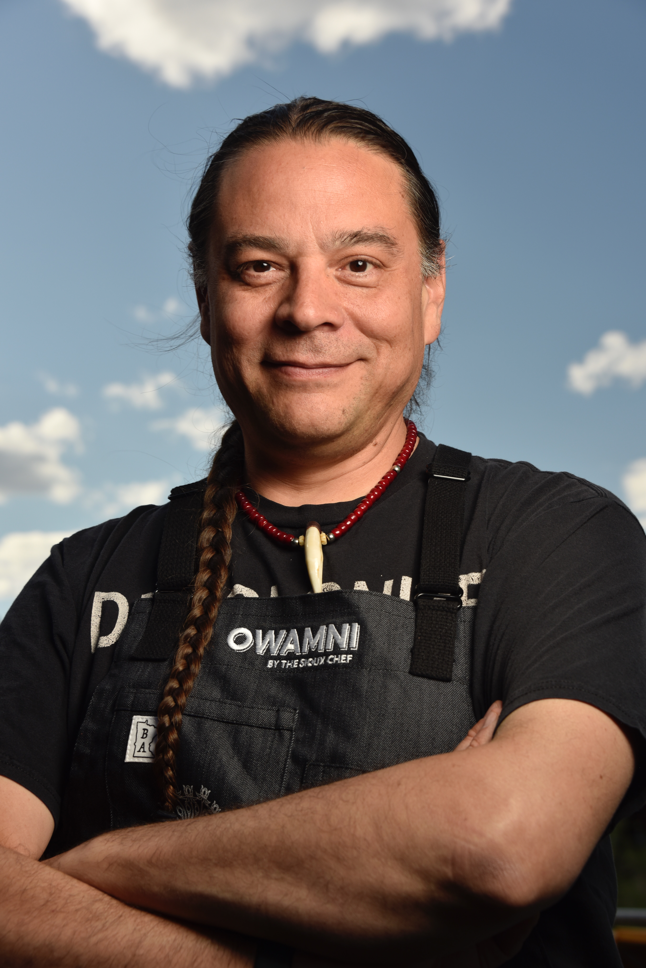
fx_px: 1936
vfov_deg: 28.1
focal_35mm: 72
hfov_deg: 18.9
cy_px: 484
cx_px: 323
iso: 125
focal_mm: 72
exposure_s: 1/200
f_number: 8
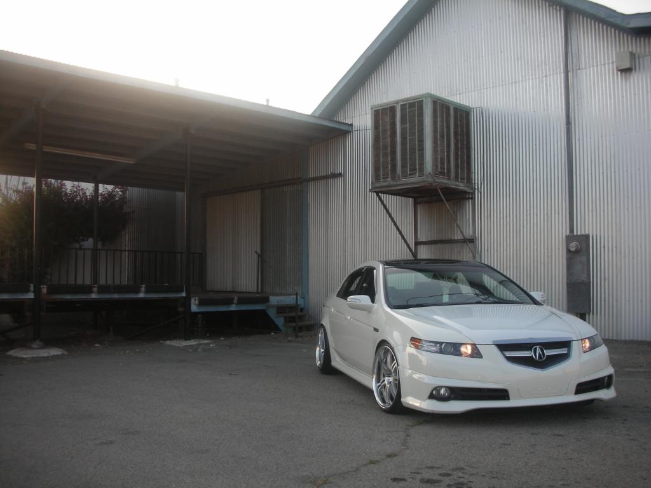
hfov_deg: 52.6
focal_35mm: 35
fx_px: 658
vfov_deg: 40.7
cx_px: 326
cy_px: 244
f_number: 3
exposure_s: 1/115
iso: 50
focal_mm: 5.8
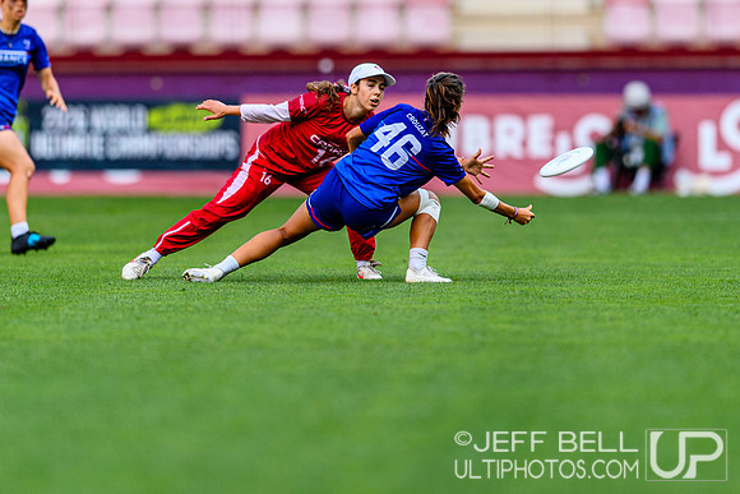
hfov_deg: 3.4
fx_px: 12407
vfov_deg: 2.3
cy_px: 139
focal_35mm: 603
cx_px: 397
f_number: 3.2
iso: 280
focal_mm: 400
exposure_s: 1/1250
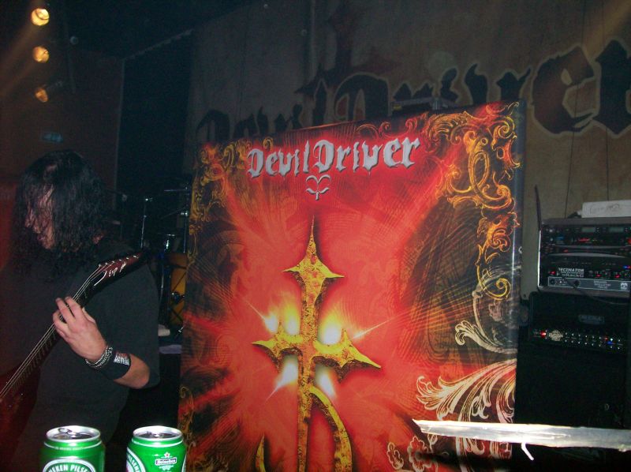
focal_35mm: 36
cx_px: 316
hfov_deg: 51.4
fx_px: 655
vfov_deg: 39.6
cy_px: 236
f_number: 2.7
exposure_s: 1/64
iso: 140
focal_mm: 6
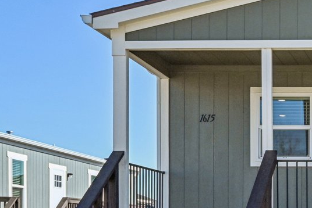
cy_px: 130
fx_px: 728
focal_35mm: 84
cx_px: 417
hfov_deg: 21.6
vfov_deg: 16.3
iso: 400
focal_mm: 22
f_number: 8
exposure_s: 1/1000
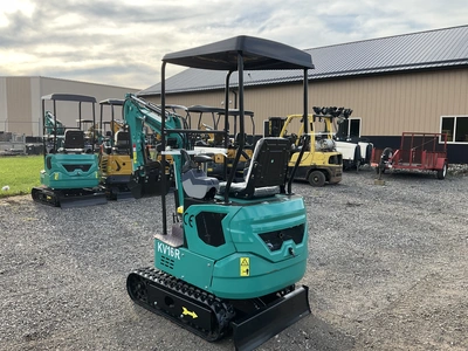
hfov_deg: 61.7
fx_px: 392
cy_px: 176
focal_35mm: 29
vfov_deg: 48.2
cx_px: 234
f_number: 1.8
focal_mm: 3
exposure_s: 1/514
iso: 25
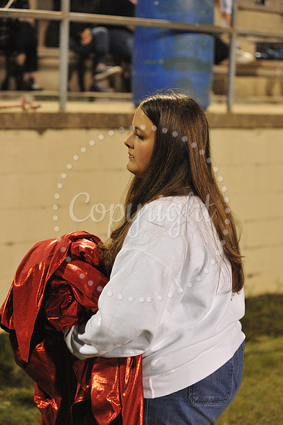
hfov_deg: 17.0
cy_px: 212
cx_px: 142
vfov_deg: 25.4
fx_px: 944
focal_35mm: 80
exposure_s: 1/200
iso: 6400
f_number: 4
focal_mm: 80
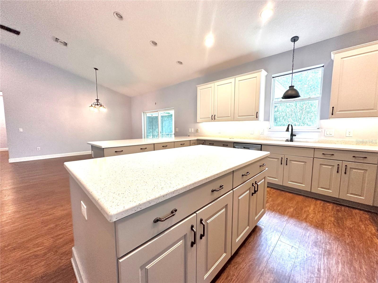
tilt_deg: -5.4
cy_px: 142
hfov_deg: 102.1
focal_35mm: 14
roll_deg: +0.1
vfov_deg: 85.7
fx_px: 153
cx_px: 189
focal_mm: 2.22
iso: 250
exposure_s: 1/120
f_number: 2.2
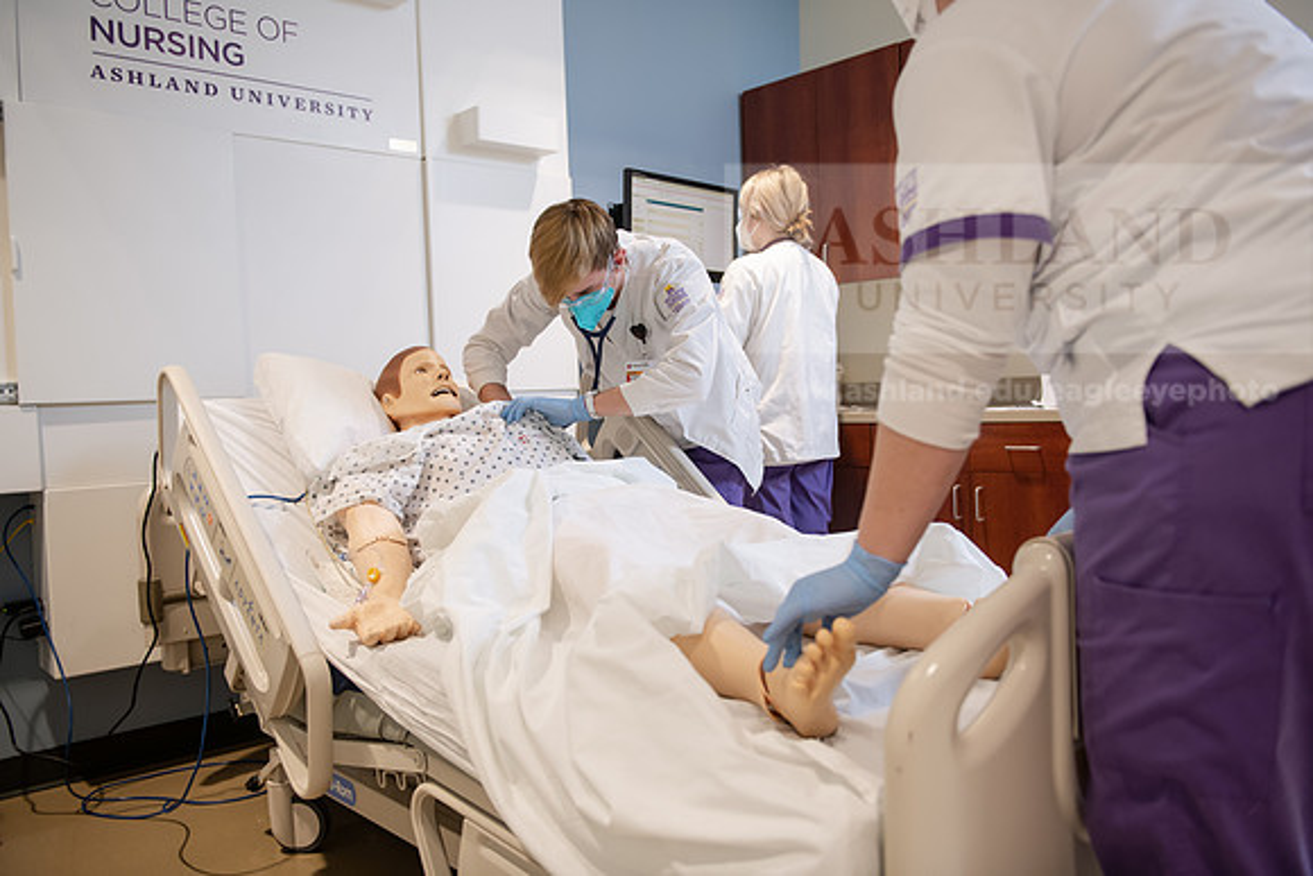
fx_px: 1058
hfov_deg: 63.6
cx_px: 656
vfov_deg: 45.0
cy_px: 438
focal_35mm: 29
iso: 640
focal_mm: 29
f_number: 3.2
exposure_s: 1/125
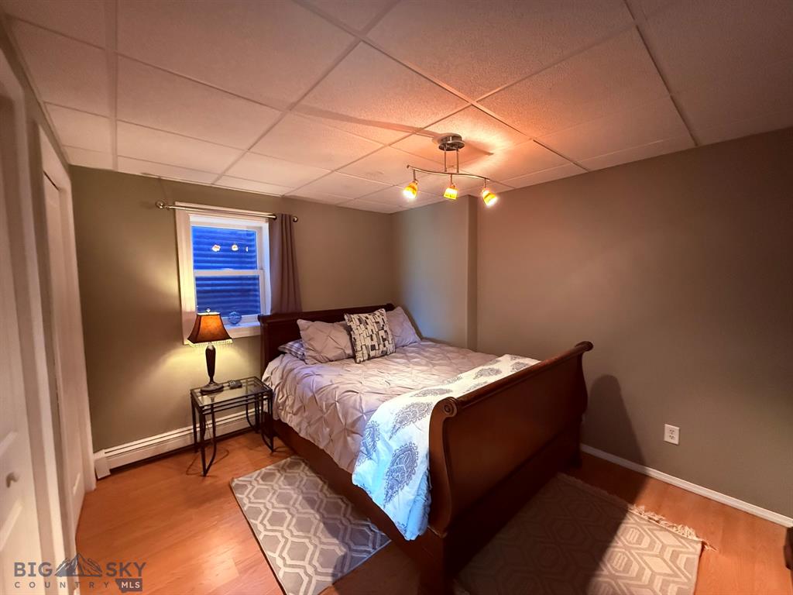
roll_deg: +0.8
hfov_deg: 102.1
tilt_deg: -3.3
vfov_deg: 85.7
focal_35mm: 14
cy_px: 298
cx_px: 396
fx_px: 321
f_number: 2.2
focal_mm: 2.22
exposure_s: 1/60
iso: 1250
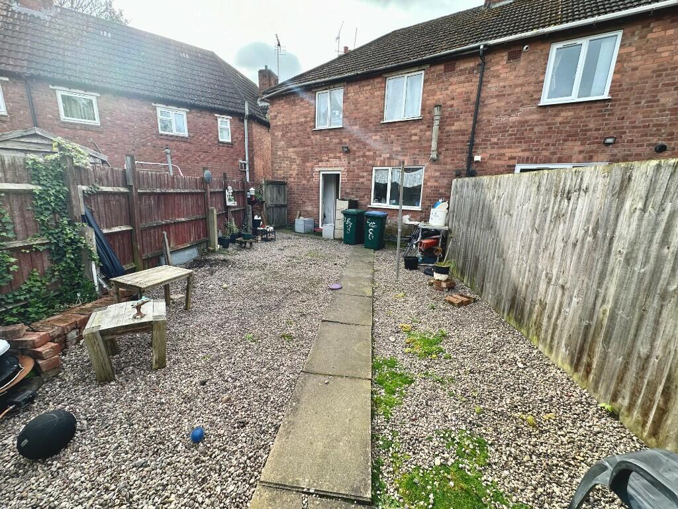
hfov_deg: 102.1
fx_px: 274
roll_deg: -2.5
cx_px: 339
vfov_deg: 85.7
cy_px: 254
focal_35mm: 14
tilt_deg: -12.6
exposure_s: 1/363
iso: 40
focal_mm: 2.22
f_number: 2.2
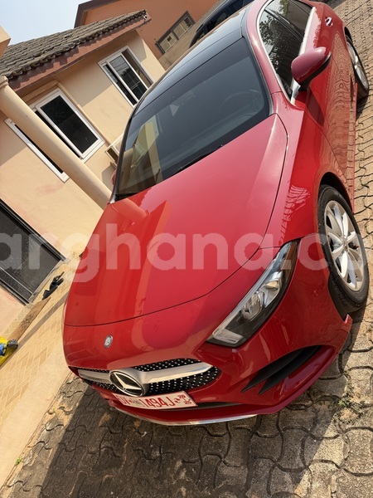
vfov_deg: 71.6
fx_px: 345
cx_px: 186
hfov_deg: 56.8
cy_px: 249
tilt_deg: -21.9
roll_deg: +42.2
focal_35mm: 24
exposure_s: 1/2169
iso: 80
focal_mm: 6.76
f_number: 1.78
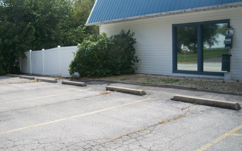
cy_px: 70
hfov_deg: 51.5
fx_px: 251
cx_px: 122
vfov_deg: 33.6
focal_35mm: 38
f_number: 5.6
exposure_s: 1/250
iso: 80
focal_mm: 6.3
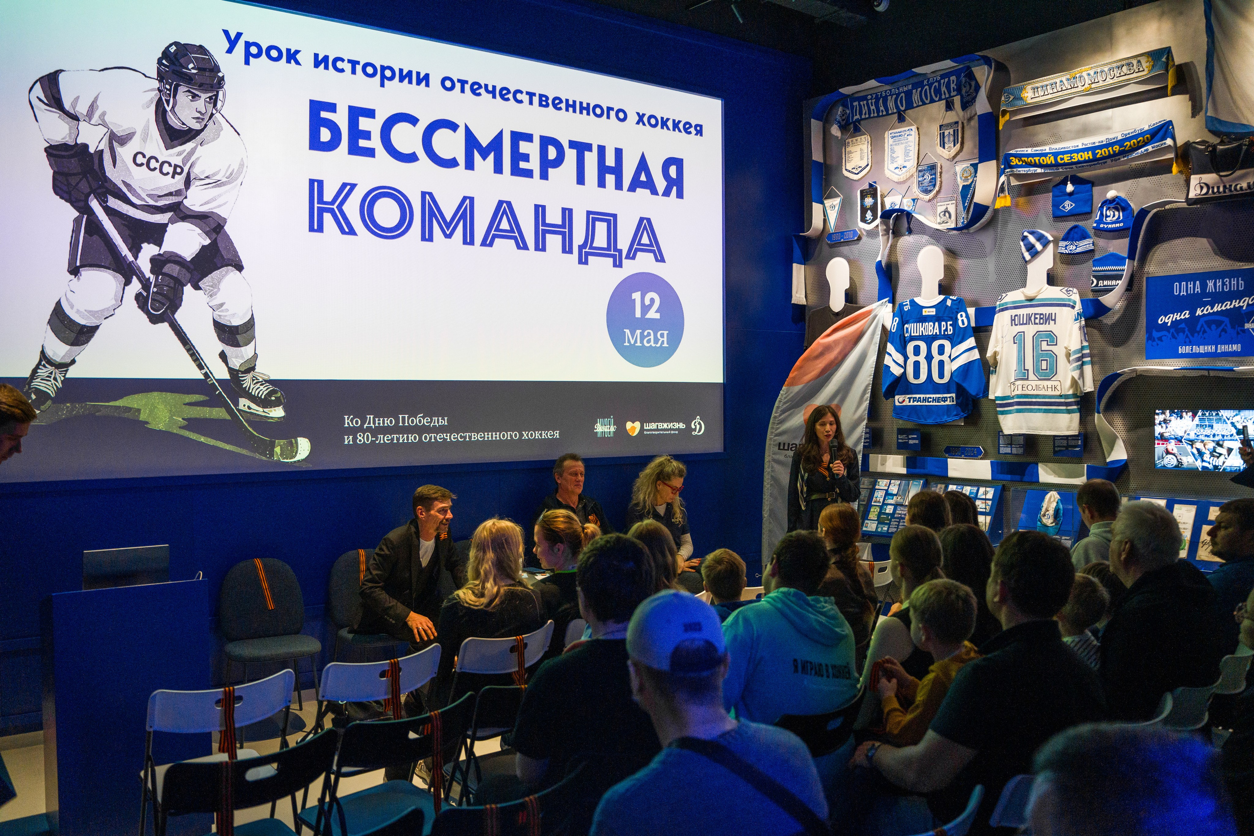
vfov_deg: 46.4
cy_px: 418
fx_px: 975
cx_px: 627
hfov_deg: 65.5
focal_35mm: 28
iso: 2500
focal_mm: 28
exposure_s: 1/250
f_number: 2.8
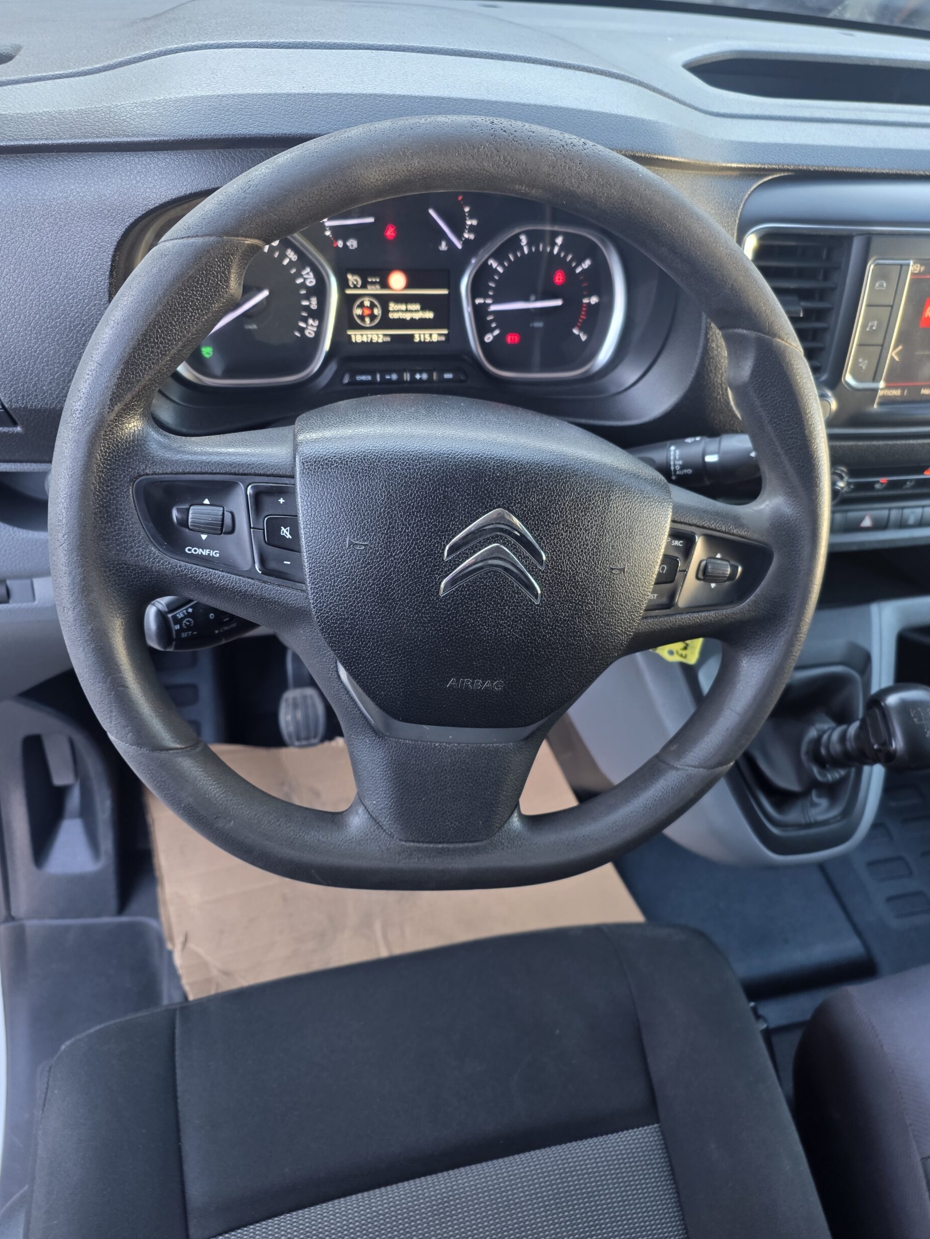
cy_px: 599
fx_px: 860
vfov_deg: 71.6
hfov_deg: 56.8
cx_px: 484
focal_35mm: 24
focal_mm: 6.25
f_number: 1.7
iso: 125
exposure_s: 1/56.1
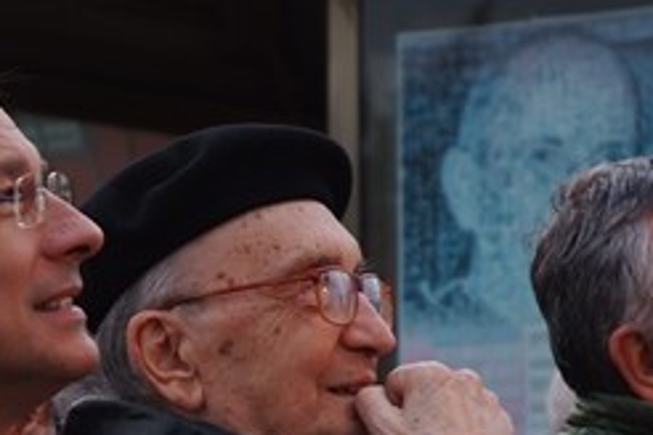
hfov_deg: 8.1
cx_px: -3
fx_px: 4607
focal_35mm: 254
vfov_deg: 5.4
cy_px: 285
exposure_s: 1/40
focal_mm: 52
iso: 400
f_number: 4.5
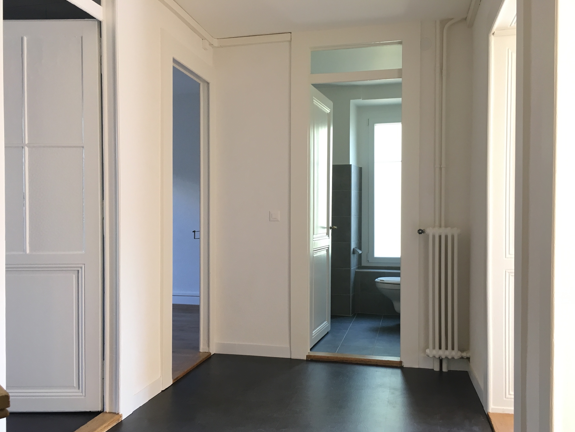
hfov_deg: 60.0
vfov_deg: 46.8
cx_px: 297
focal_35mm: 30
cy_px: 222
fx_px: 498
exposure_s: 1/33
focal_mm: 4.15
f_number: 2.2
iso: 100
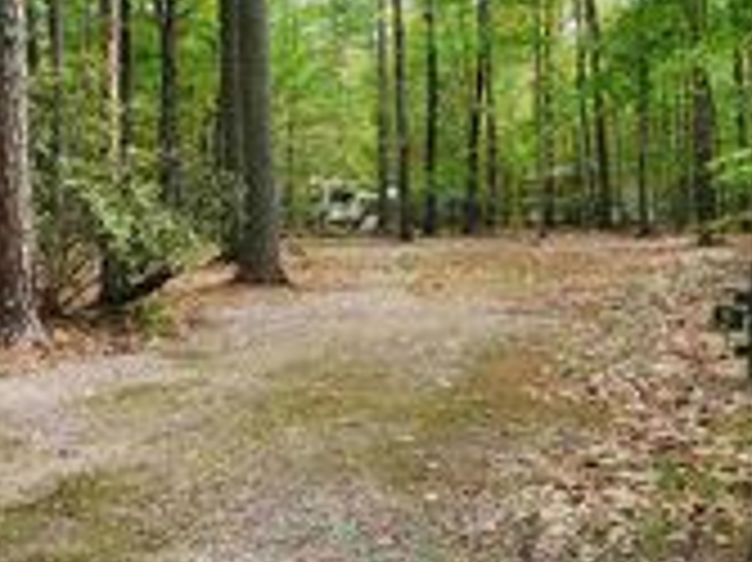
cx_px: 315
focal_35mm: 39
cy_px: 214
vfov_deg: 36.6
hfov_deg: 47.7
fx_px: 847
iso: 40
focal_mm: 1.74
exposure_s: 1/307
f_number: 2.2
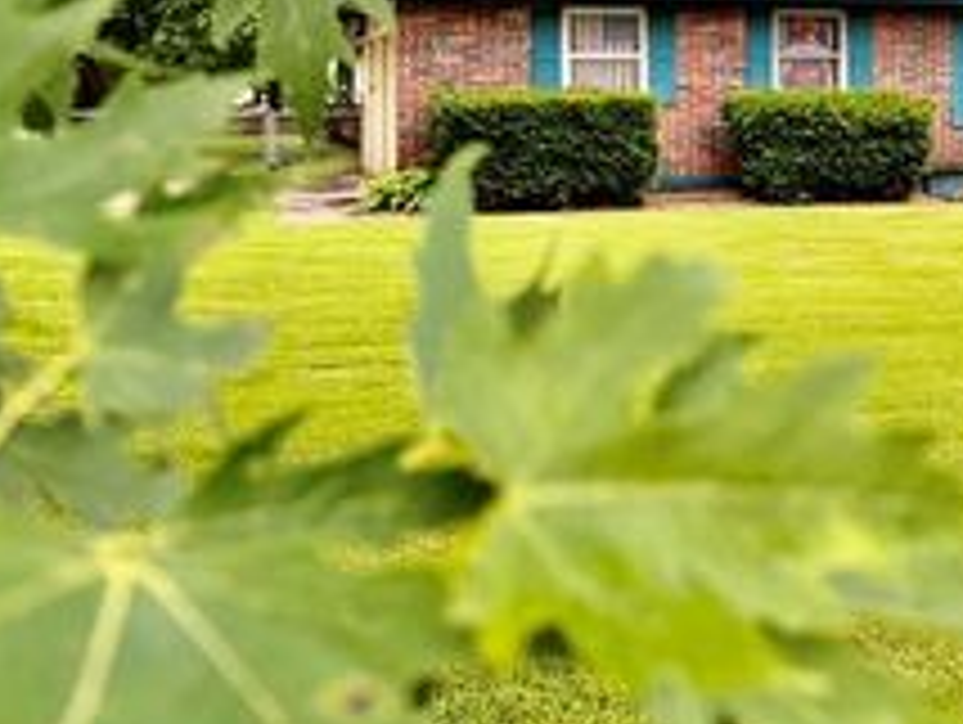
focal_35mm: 56
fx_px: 1560
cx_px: 1076
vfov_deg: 25.2
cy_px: 47
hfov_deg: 30.5
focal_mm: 6.76
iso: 100
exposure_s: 1/584
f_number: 1.78
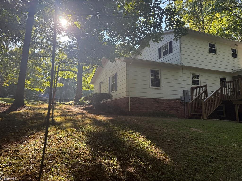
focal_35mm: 24
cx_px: 121
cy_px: 90
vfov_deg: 56.8
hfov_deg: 71.6
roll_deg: +0.2
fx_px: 168
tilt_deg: +9.3
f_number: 1.78
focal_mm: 6.76
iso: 100
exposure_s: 1/551
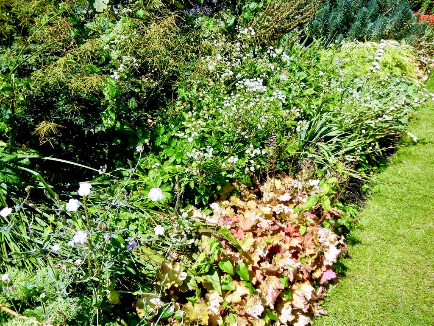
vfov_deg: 46.8
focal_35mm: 30
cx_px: 217
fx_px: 376
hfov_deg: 60.0
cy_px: 163
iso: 160
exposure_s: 1/968
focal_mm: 5.4
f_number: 3.5
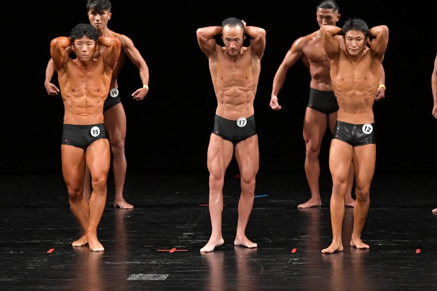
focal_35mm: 270
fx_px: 3276
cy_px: 146
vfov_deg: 5.1
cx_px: 218
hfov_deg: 7.6
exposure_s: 1/400
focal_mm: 180
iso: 3200
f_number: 5.6
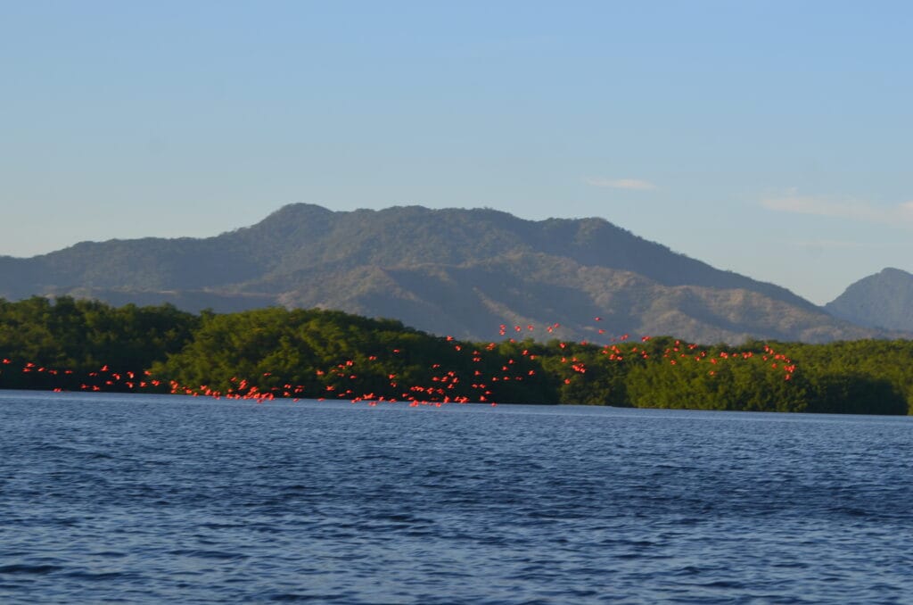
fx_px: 2657
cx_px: 456
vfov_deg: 13.0
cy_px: 302
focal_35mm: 105
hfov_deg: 19.5
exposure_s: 1/160
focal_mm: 70
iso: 100
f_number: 6.3
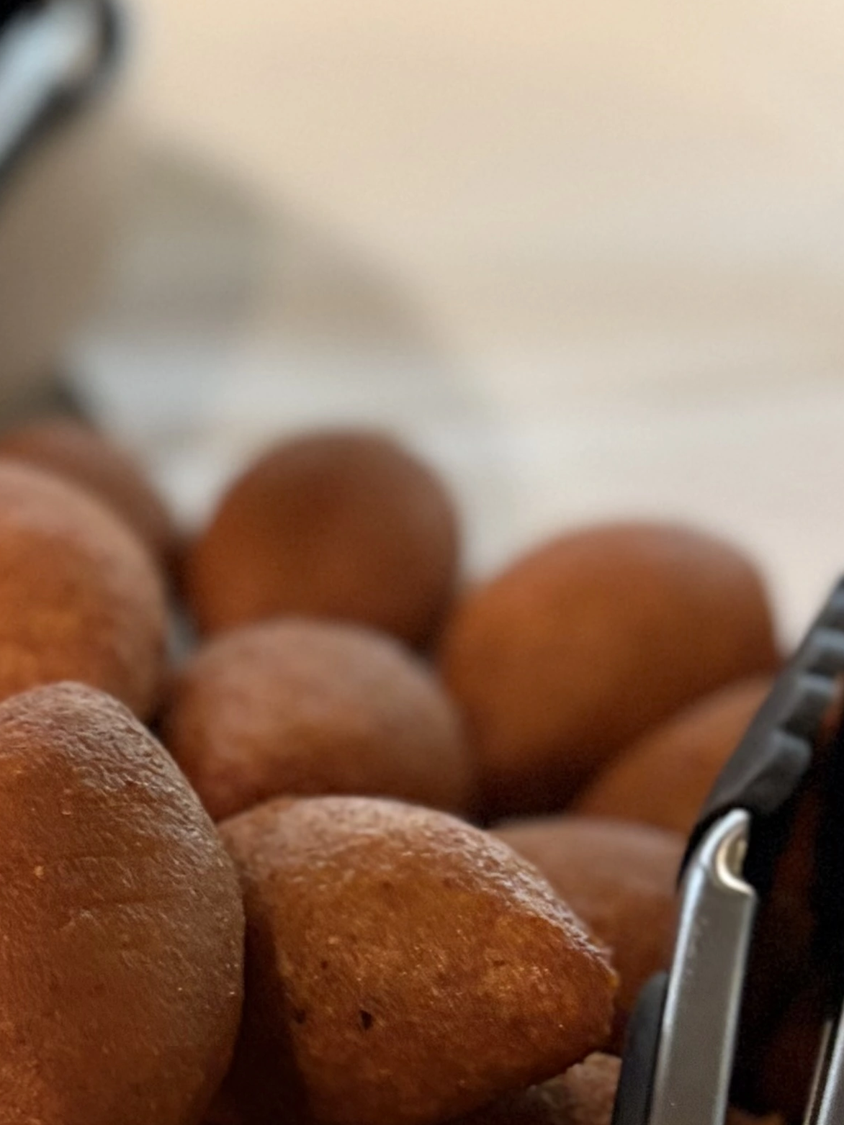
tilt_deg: -31.6
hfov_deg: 15.3
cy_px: 683
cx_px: 6
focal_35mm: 95
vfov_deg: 20.6
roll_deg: -0.6
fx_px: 3089
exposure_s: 1/33
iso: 500
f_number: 1.6
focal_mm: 5.96
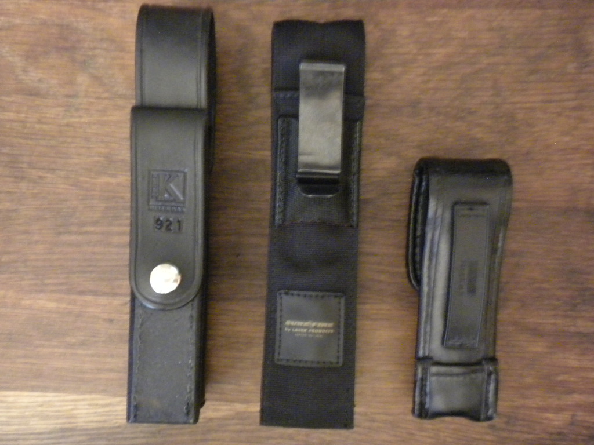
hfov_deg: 50.1
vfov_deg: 38.7
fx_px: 635
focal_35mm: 37
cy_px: 222
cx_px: 297
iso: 800
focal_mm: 6.6
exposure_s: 1
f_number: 3.5
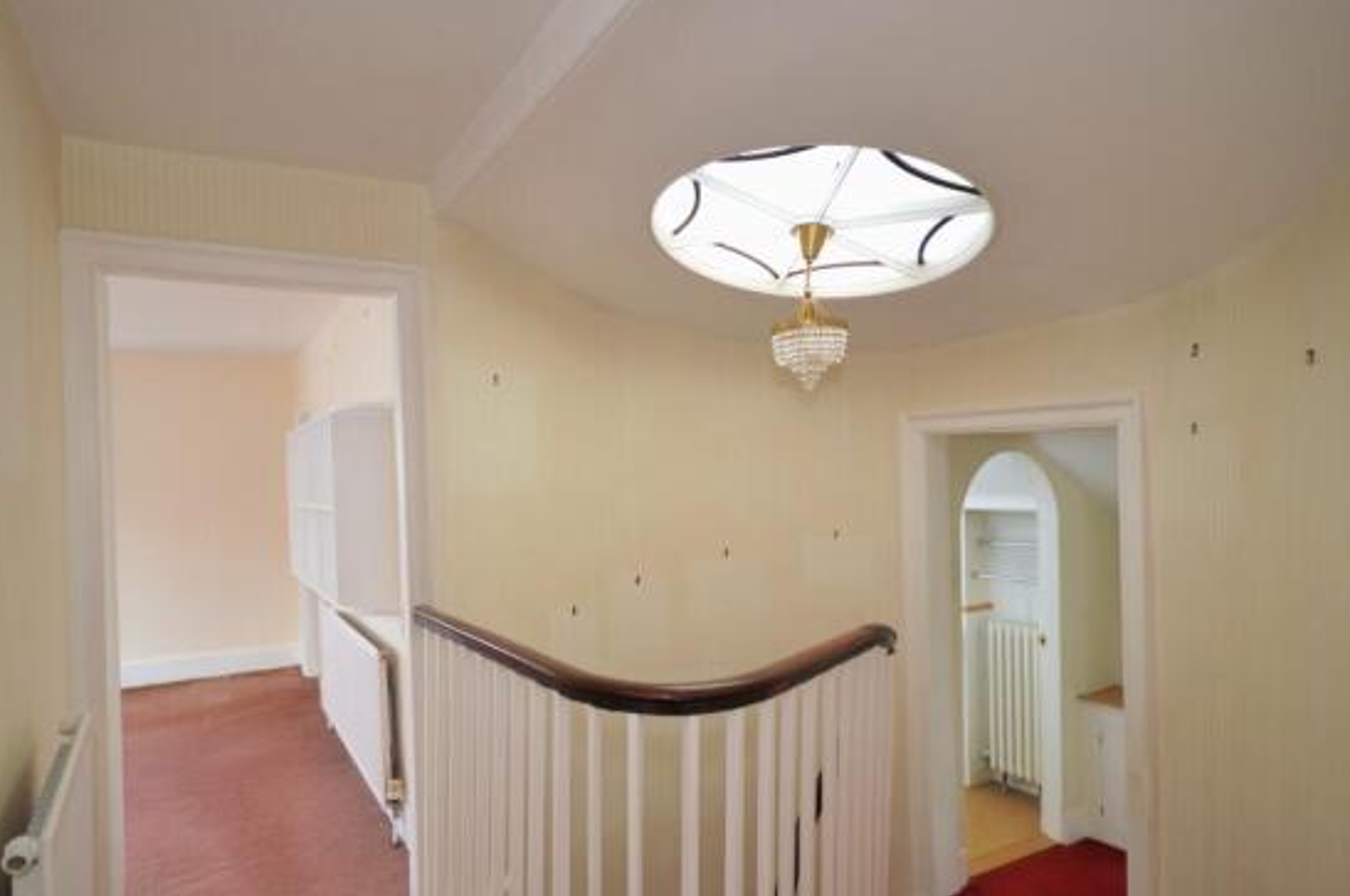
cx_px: 595
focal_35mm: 18
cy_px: 486
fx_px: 674
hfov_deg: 89.7
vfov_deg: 67.1
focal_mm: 10
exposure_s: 1/60
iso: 1000
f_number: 4
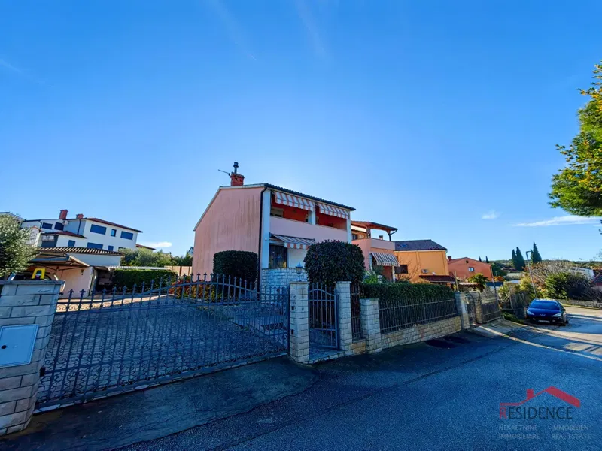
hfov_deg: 106.2
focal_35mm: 13
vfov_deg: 89.9
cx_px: 301
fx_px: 226
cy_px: 226
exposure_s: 1/1600
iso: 50
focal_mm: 1.76
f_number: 2.2
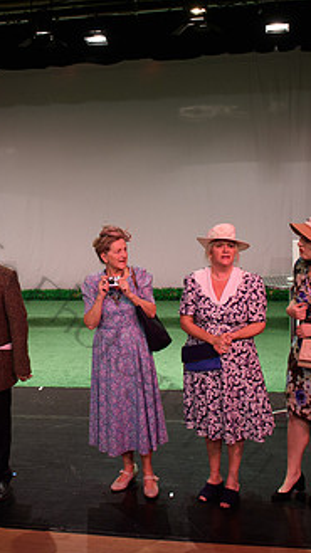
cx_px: 63
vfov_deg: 38.3
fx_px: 792
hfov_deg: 21.9
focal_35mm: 54
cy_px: 213
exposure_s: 1/80
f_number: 4.5
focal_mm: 27
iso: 800
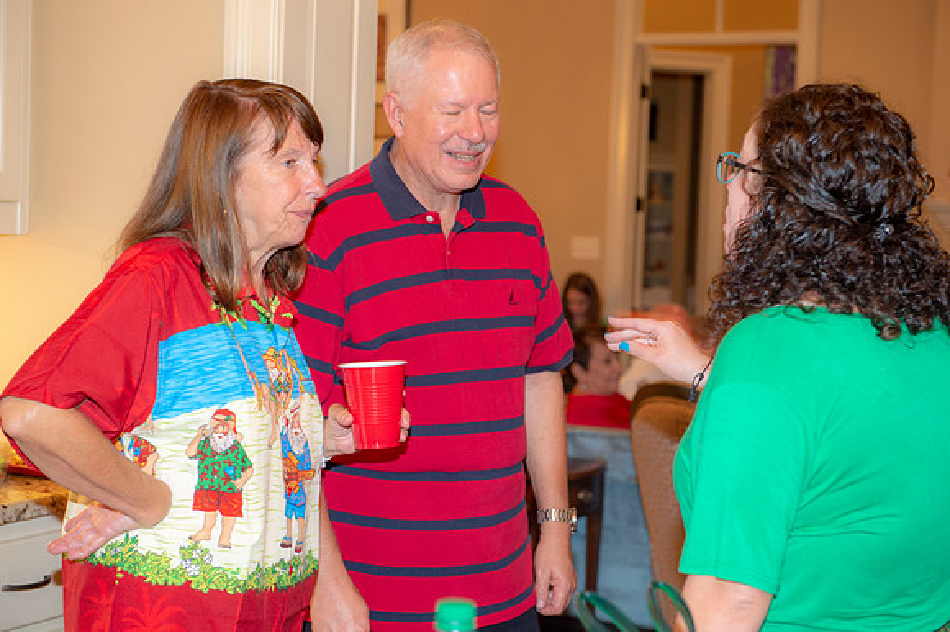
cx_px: 475
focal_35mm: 70
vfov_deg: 19.4
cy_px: 316
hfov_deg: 28.9
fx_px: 1846
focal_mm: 70
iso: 1600
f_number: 5
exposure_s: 1/60
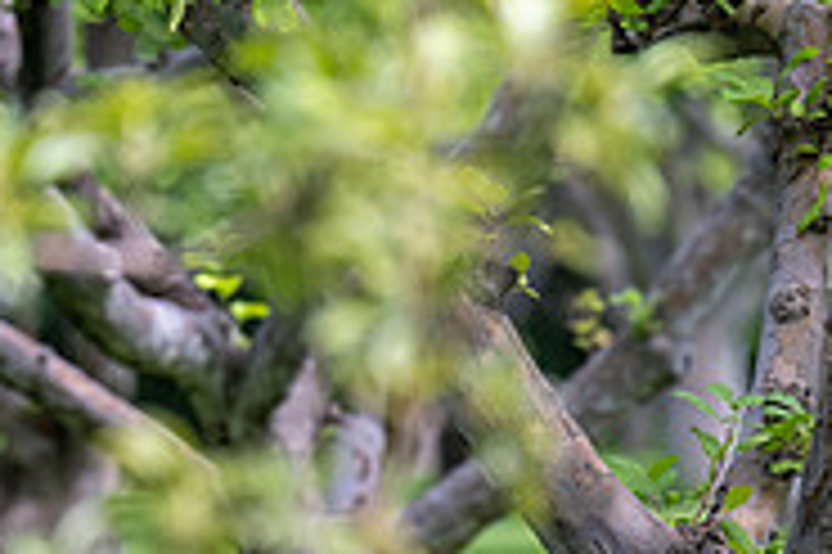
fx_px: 14501
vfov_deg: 2.2
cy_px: 723
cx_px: 706
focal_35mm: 628
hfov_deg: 3.3
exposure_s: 1/2000
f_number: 4
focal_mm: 200
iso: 500
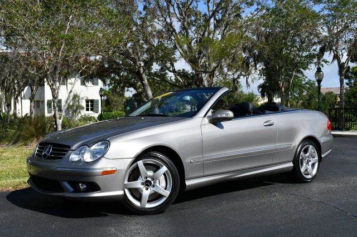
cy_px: 118
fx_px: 416
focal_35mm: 42
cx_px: 178
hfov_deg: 46.4
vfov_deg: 31.9
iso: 100
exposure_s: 1/320
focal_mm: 28
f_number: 9
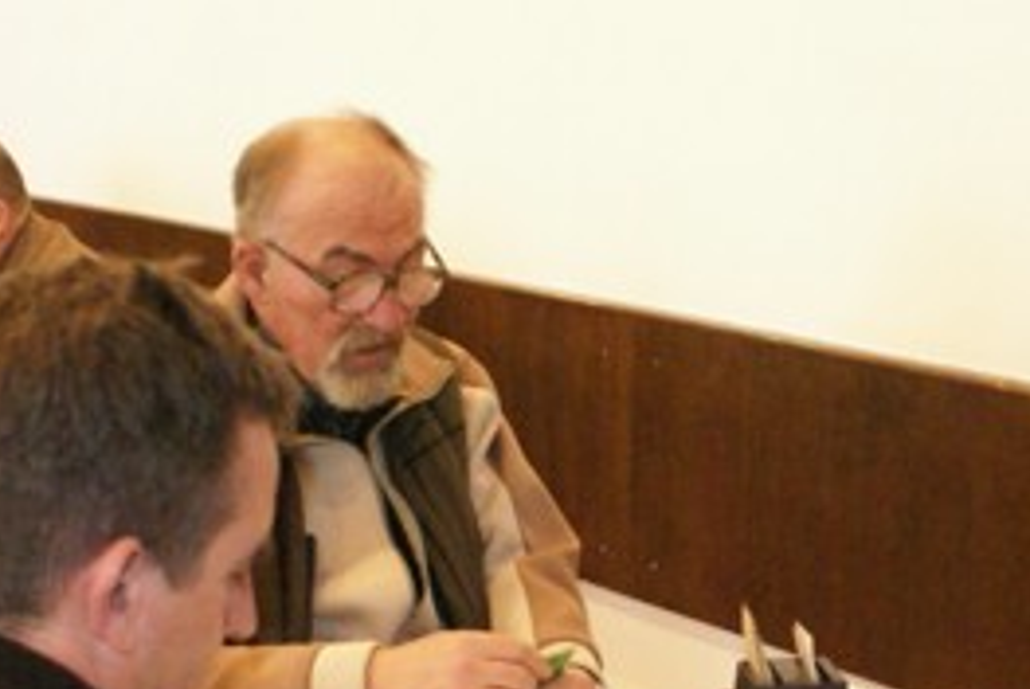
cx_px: 744
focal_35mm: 72
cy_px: 658
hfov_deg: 27.7
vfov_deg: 18.6
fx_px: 2062
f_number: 3.5
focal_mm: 18
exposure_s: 1/15
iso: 1600
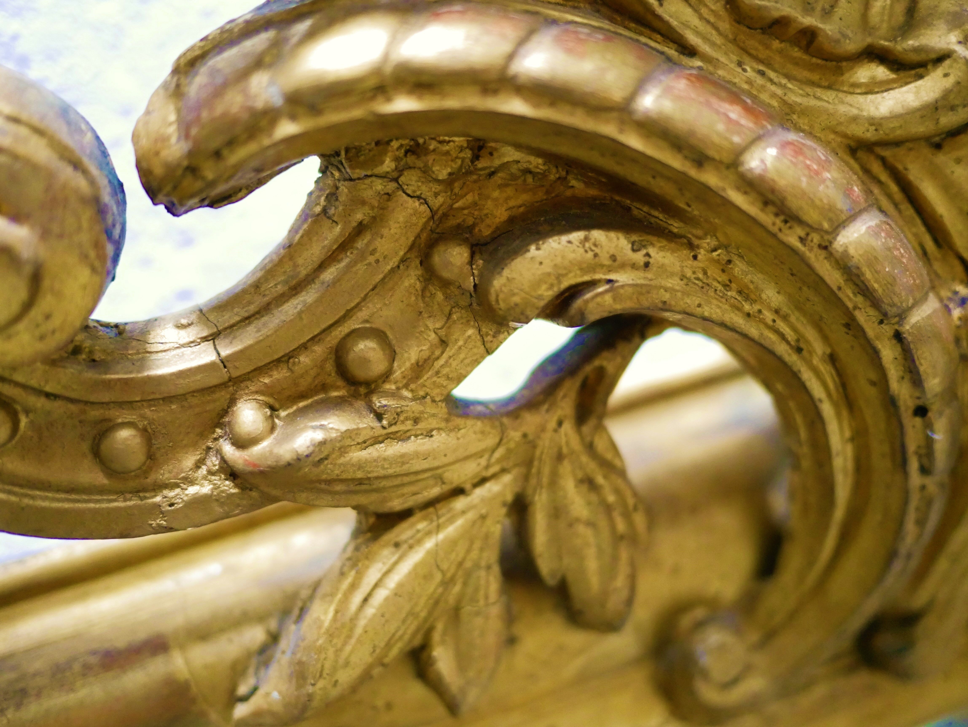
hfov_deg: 46.8
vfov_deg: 36.0
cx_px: 484
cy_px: 364
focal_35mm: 40
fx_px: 1119
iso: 3200
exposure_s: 1/30
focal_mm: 20
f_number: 1.7
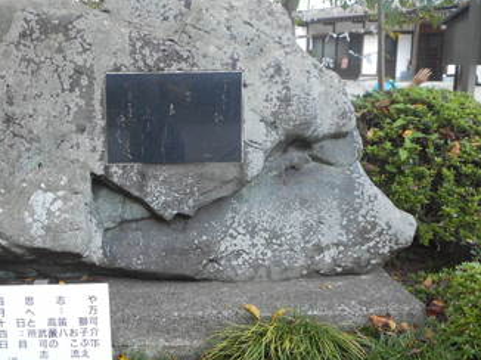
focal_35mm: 43
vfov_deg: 33.6
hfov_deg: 43.0
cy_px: 177
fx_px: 597
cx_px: 142
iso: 140
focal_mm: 4.5
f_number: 3.7
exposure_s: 1/30
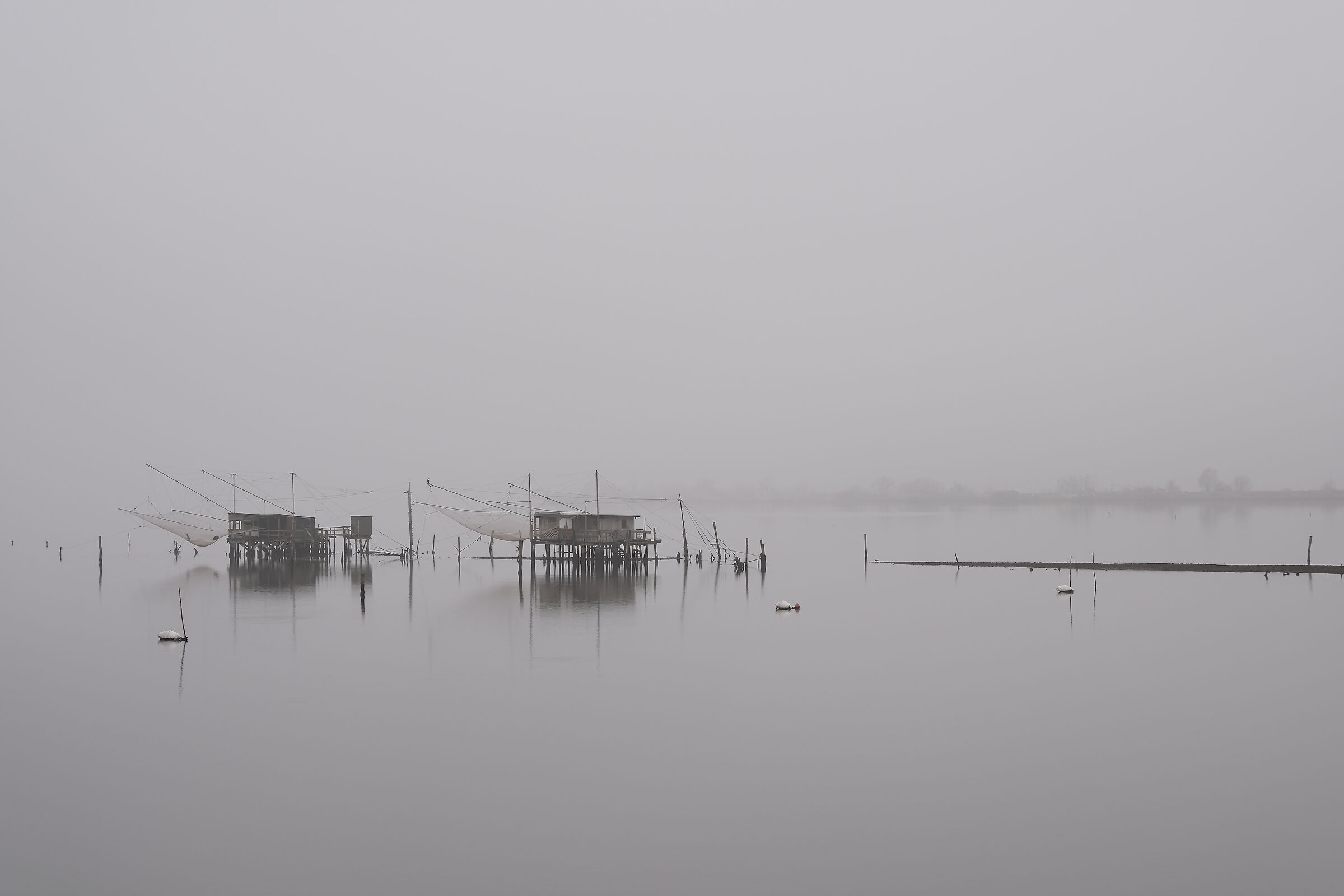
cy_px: 448
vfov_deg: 17.1
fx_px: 2986
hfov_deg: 25.4
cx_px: 672
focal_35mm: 80
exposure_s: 1/4
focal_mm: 53.3
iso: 200
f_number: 9
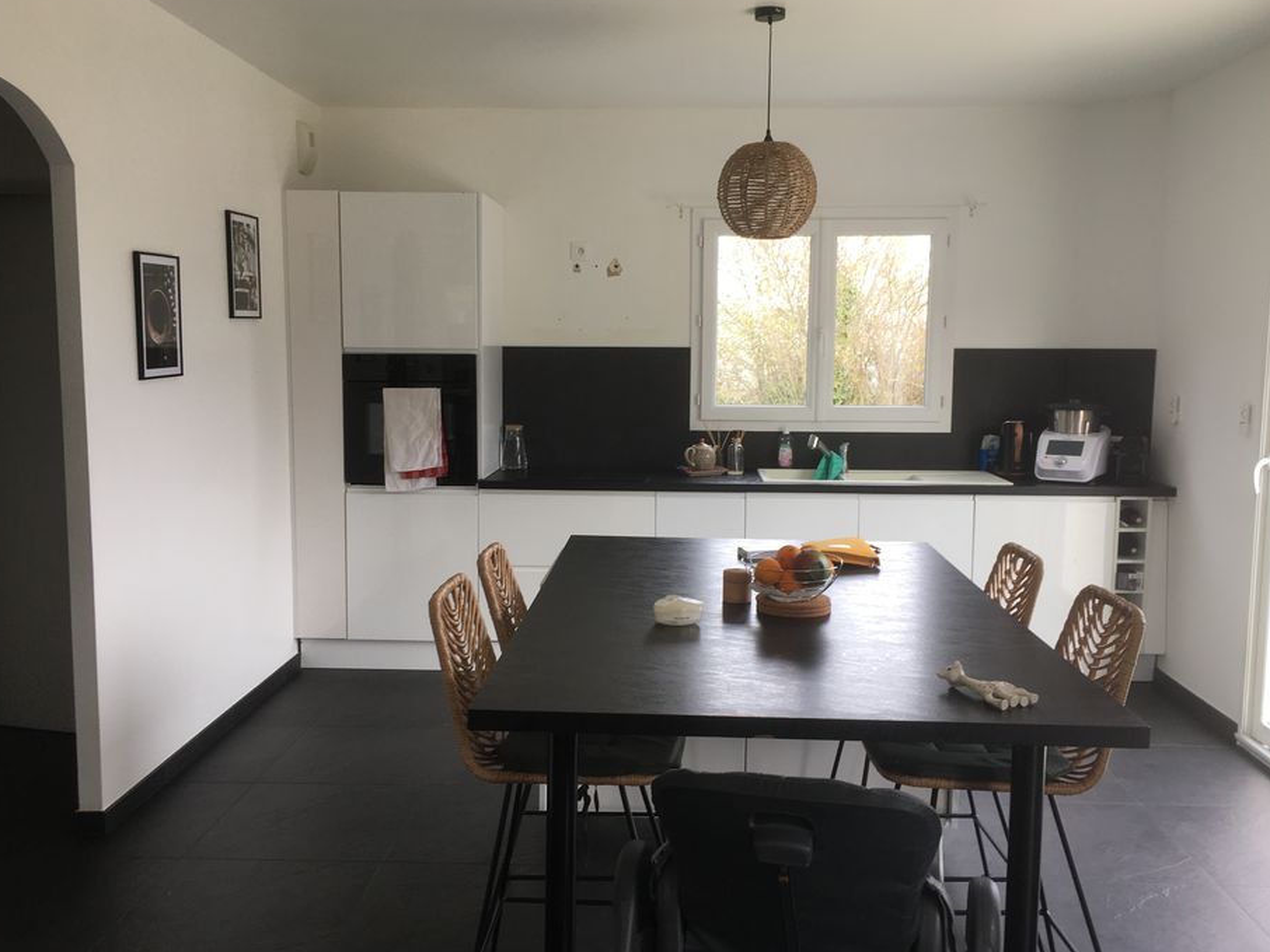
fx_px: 1174
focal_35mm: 32
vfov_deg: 44.2
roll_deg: -0.5
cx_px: 638
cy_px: 482
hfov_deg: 56.8
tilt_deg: -7.3
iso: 25
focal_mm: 4.15
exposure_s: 1/50
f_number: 2.2
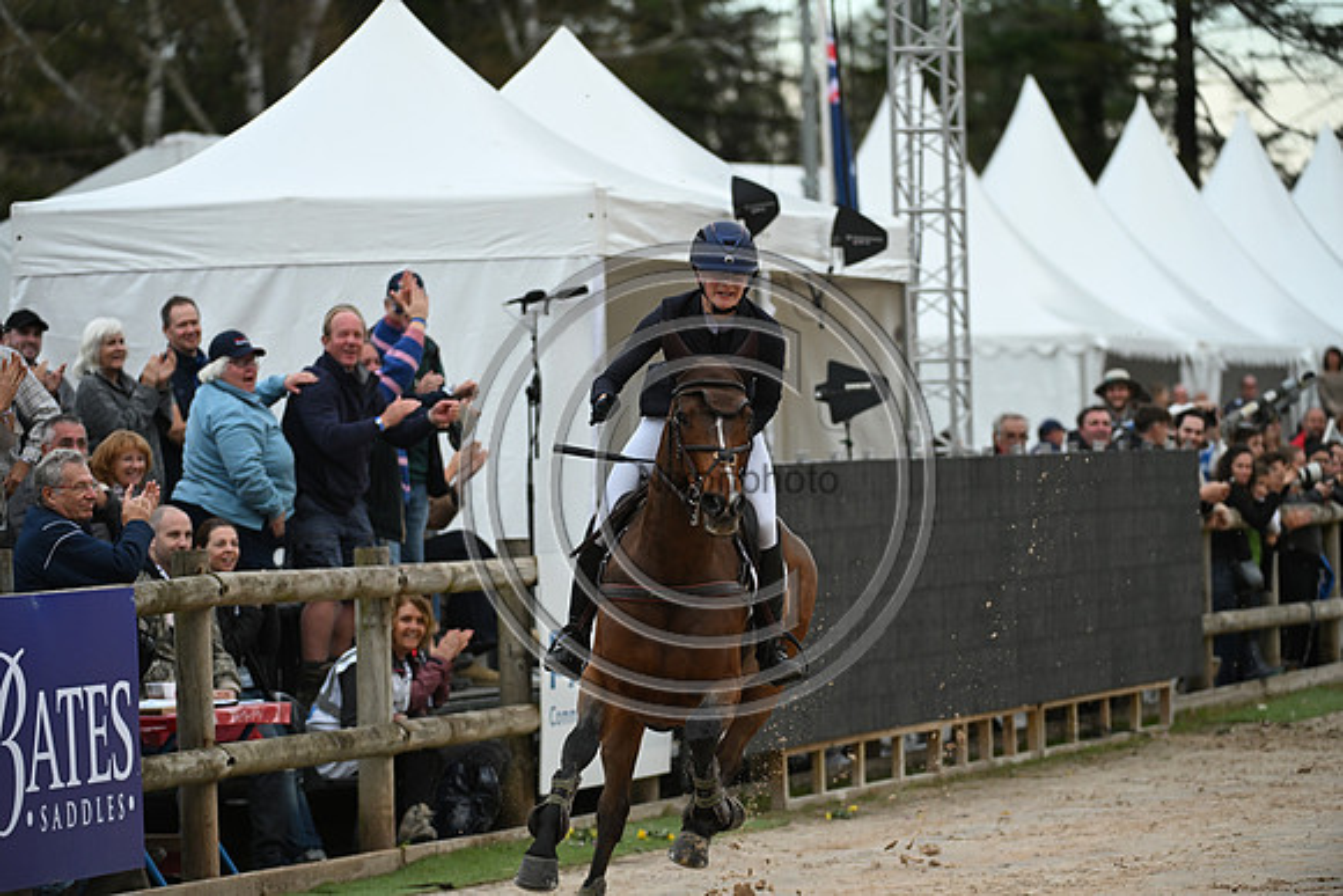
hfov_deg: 10.3
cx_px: 672
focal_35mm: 200
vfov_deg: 6.9
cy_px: 448
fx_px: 7463
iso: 1100
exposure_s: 1/1250
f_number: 4.5
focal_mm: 200
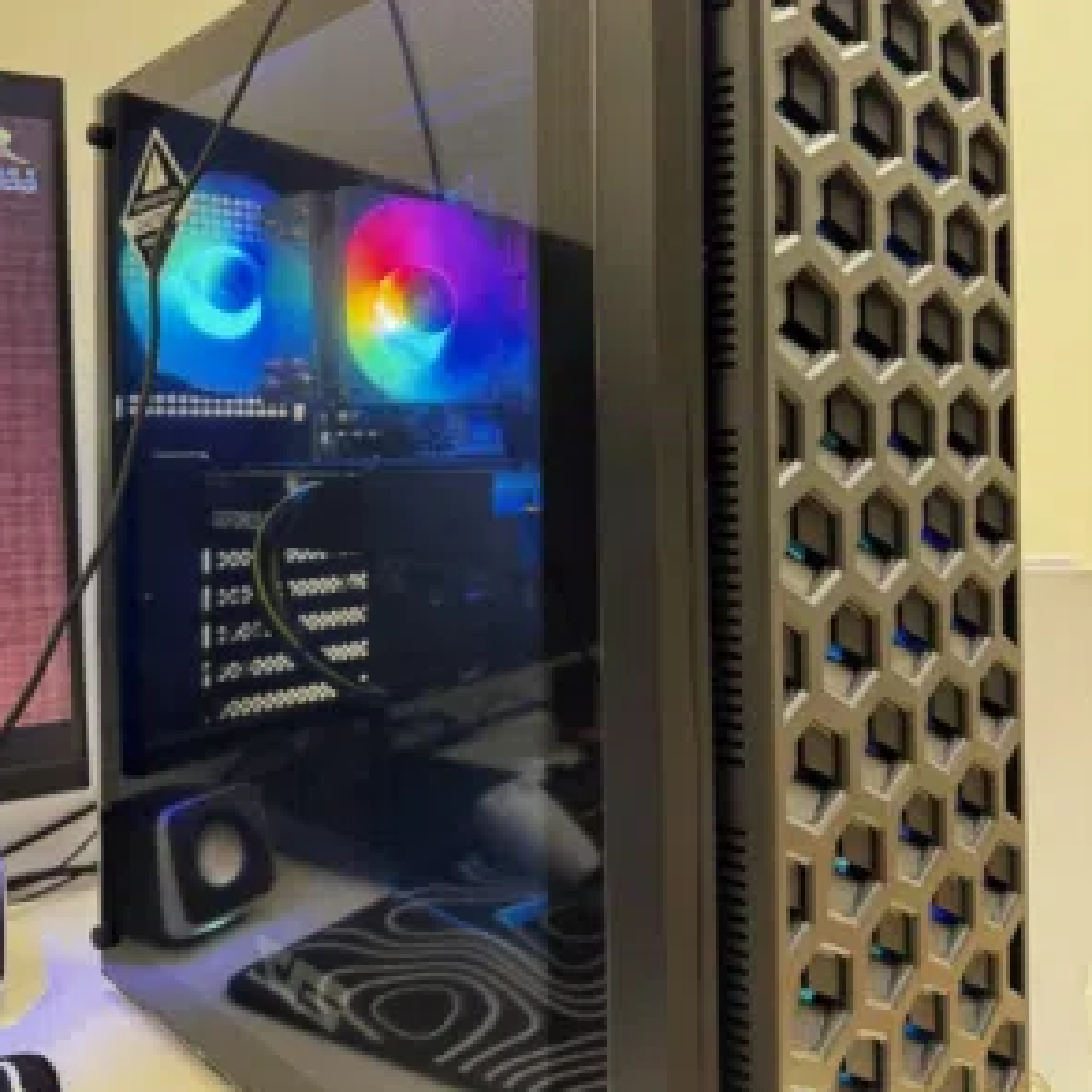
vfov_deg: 55.2
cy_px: 429
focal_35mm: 29
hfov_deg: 55.6
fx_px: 1035
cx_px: 540
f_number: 1.78
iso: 800
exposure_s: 1/40
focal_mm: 6.76
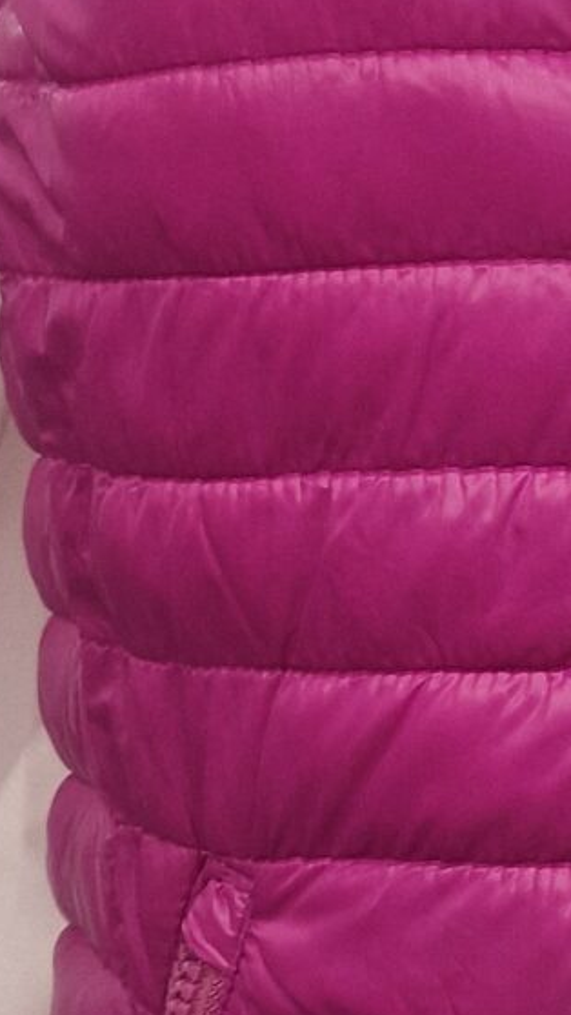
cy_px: 473
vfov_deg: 18.6
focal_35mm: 115
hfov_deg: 9.9
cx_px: 1080
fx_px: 3094
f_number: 1.8
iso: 200
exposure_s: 1/120
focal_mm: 6.4
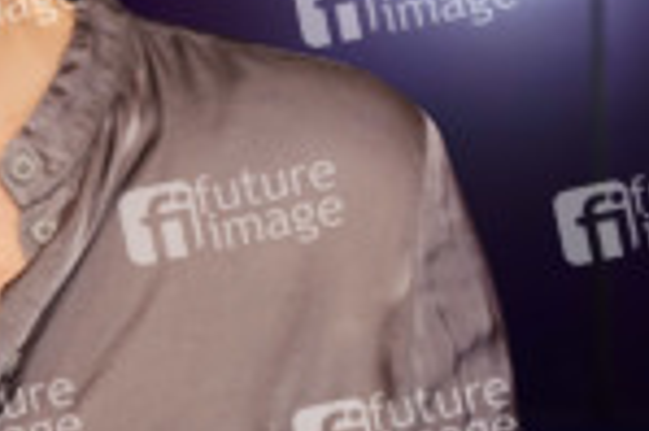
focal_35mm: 142
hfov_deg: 14.0
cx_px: -146
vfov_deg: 9.5
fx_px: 2557
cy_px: -113
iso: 2000
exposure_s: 1/125
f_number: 5
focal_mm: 47
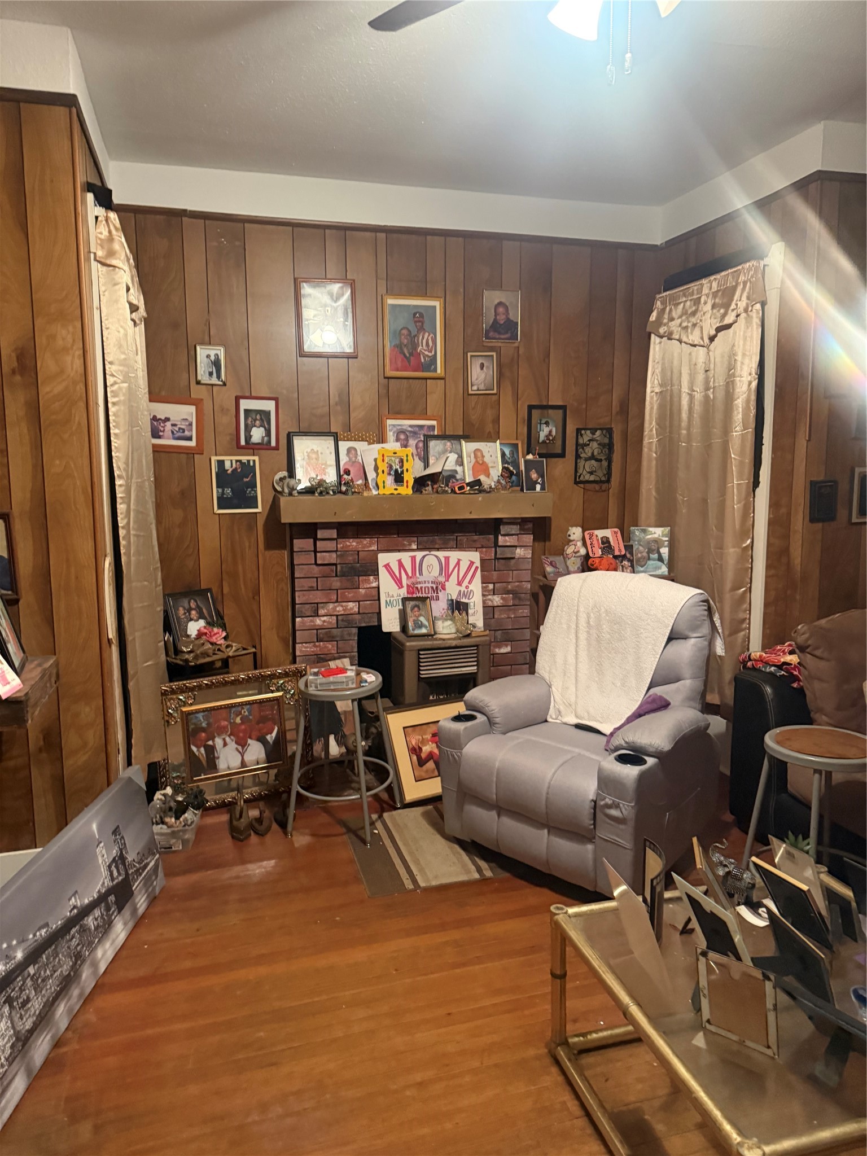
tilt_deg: -8.7
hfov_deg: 56.8
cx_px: 434
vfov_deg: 71.6
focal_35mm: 24
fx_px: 801
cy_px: 578
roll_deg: -0.2
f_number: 1.78
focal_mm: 6.76
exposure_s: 1/40
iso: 800
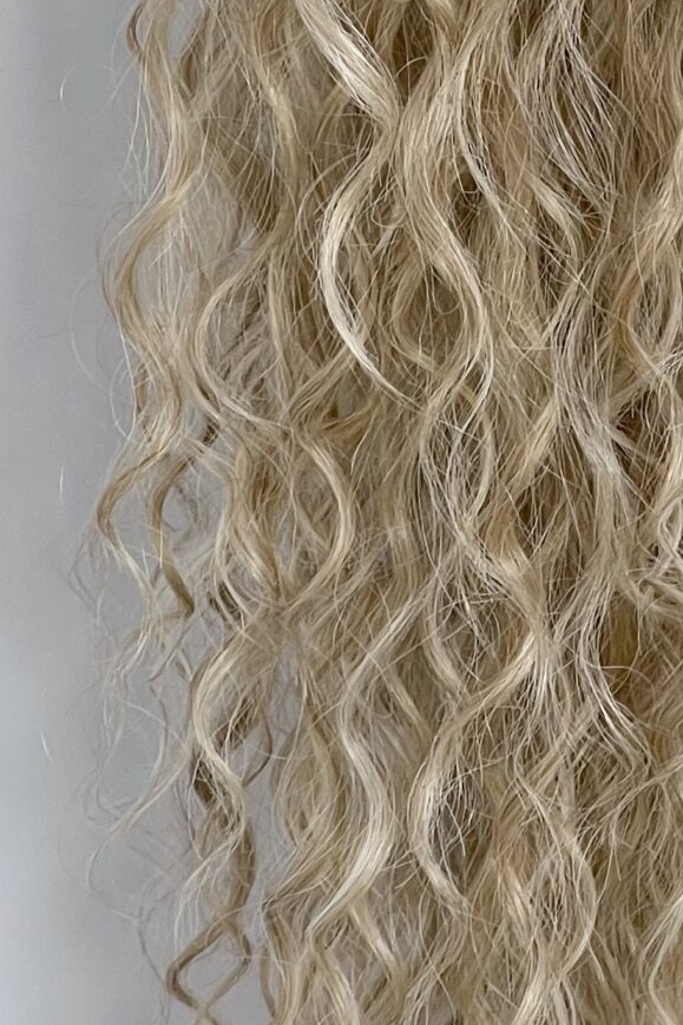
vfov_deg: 8.6
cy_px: -215
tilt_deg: -12.1
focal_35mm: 236
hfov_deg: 5.8
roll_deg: +1.4
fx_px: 6718
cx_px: 802
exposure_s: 1/99
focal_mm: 9
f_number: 2.8
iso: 40
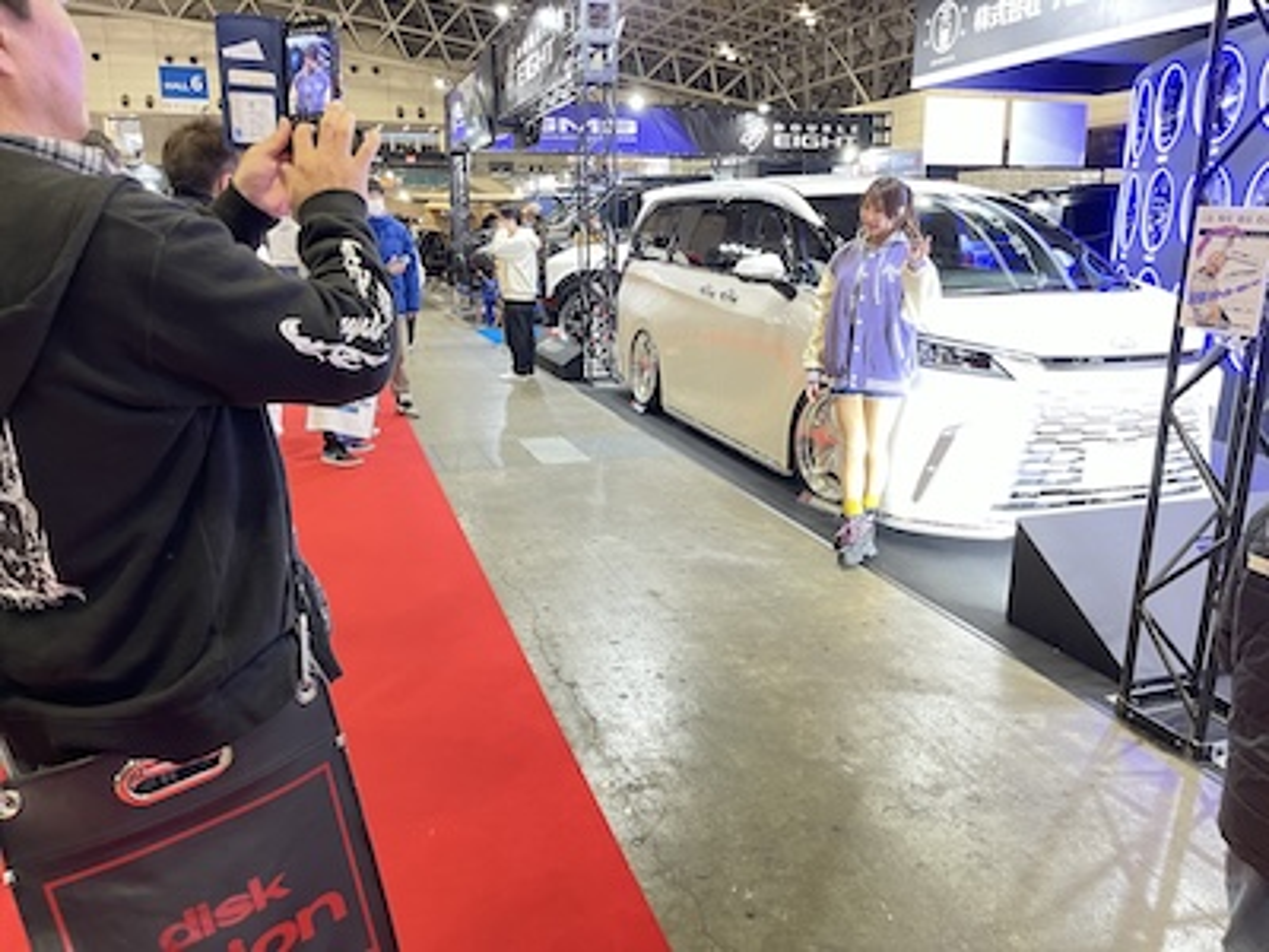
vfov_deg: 54.9
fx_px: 916
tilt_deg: -16.2
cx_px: 634
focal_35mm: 25
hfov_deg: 69.4
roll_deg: -0.2
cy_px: 476
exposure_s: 1/50
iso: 250
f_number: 1.6
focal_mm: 5.1
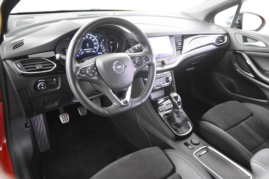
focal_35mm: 30
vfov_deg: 43.6
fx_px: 224
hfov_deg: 61.9
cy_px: 90
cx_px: 134
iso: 5000
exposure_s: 1/30
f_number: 2.8
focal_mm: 20
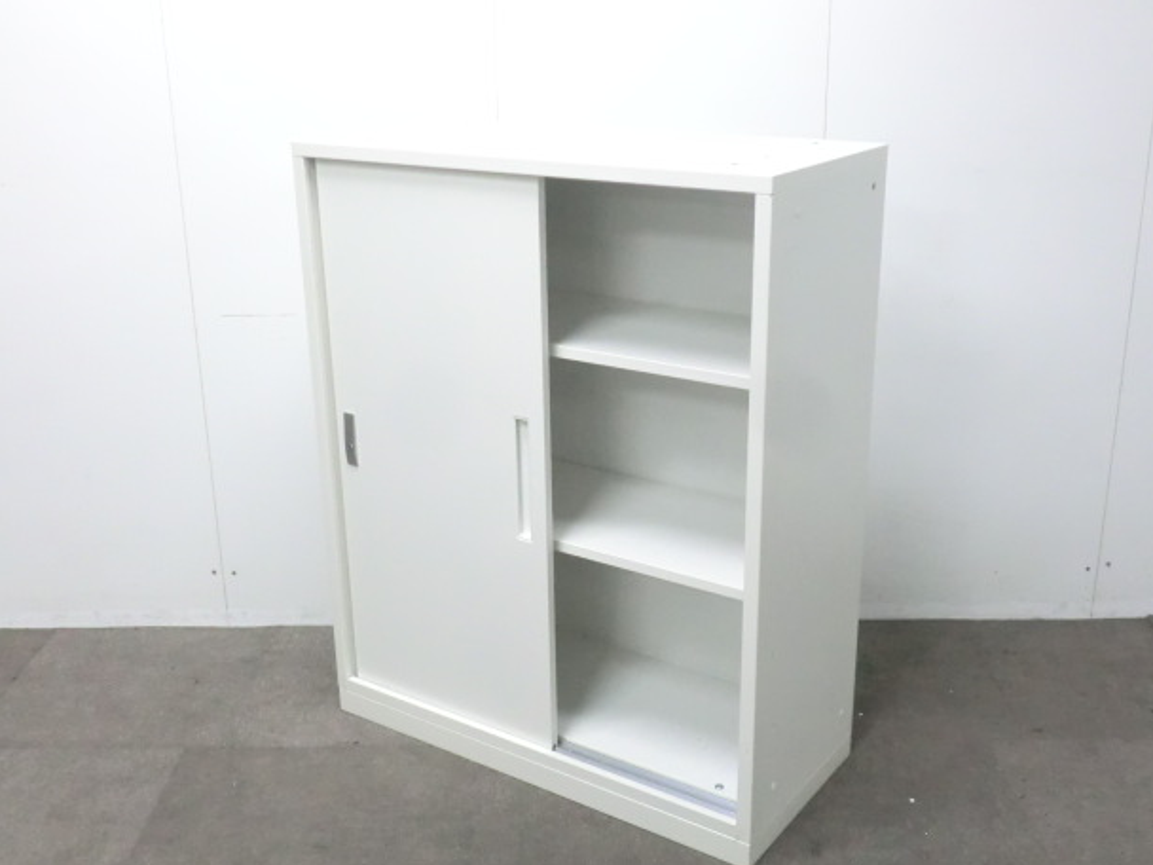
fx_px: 1332
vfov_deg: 36.0
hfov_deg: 46.8
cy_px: 434
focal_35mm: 40
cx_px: 575
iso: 800
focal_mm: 6.9
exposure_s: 1/50
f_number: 3.9
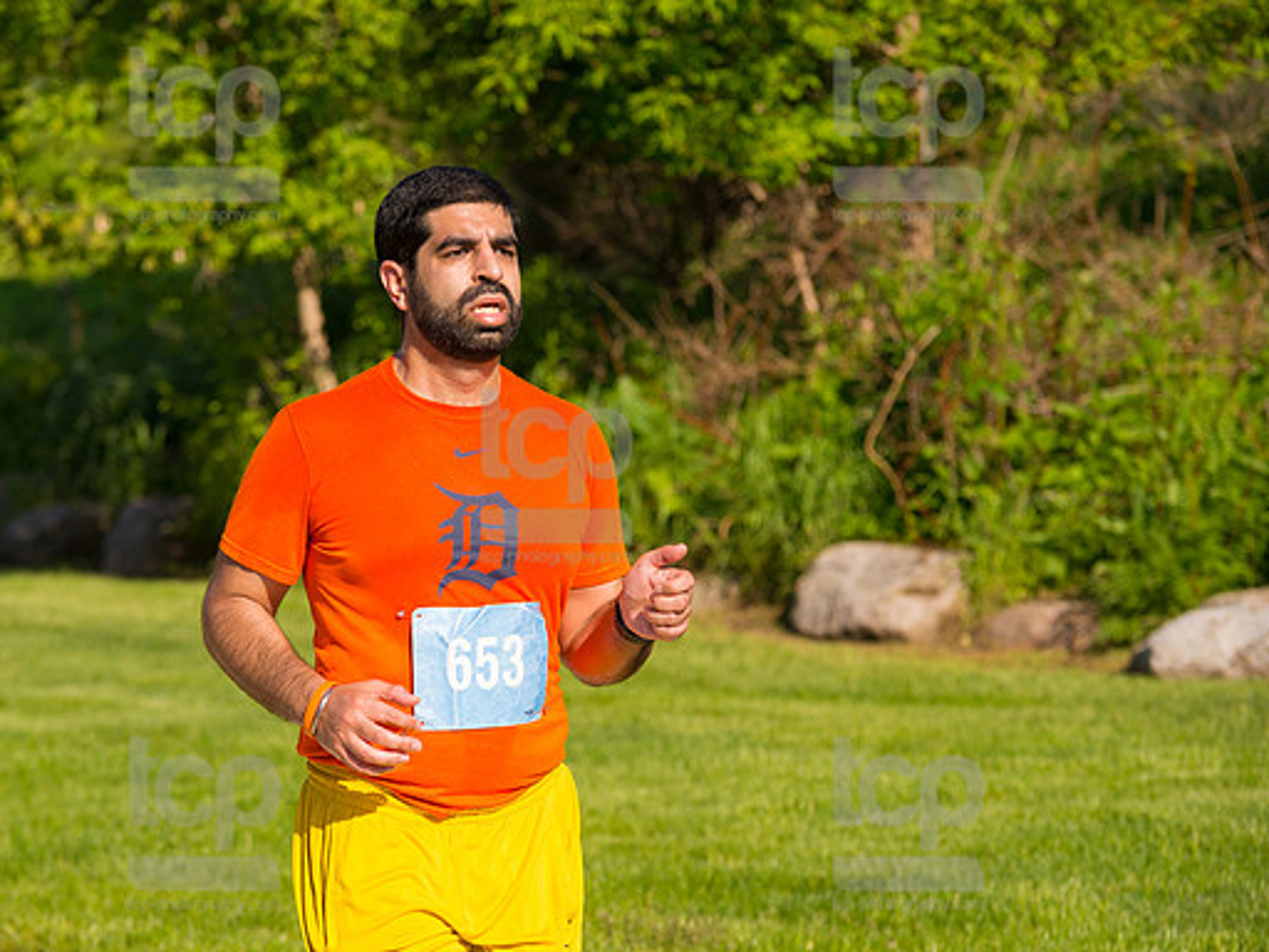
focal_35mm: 147
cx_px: 558
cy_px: 477
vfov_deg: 10.1
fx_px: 5389
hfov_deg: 13.4
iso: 400
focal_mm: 135
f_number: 5.6
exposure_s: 1/2000
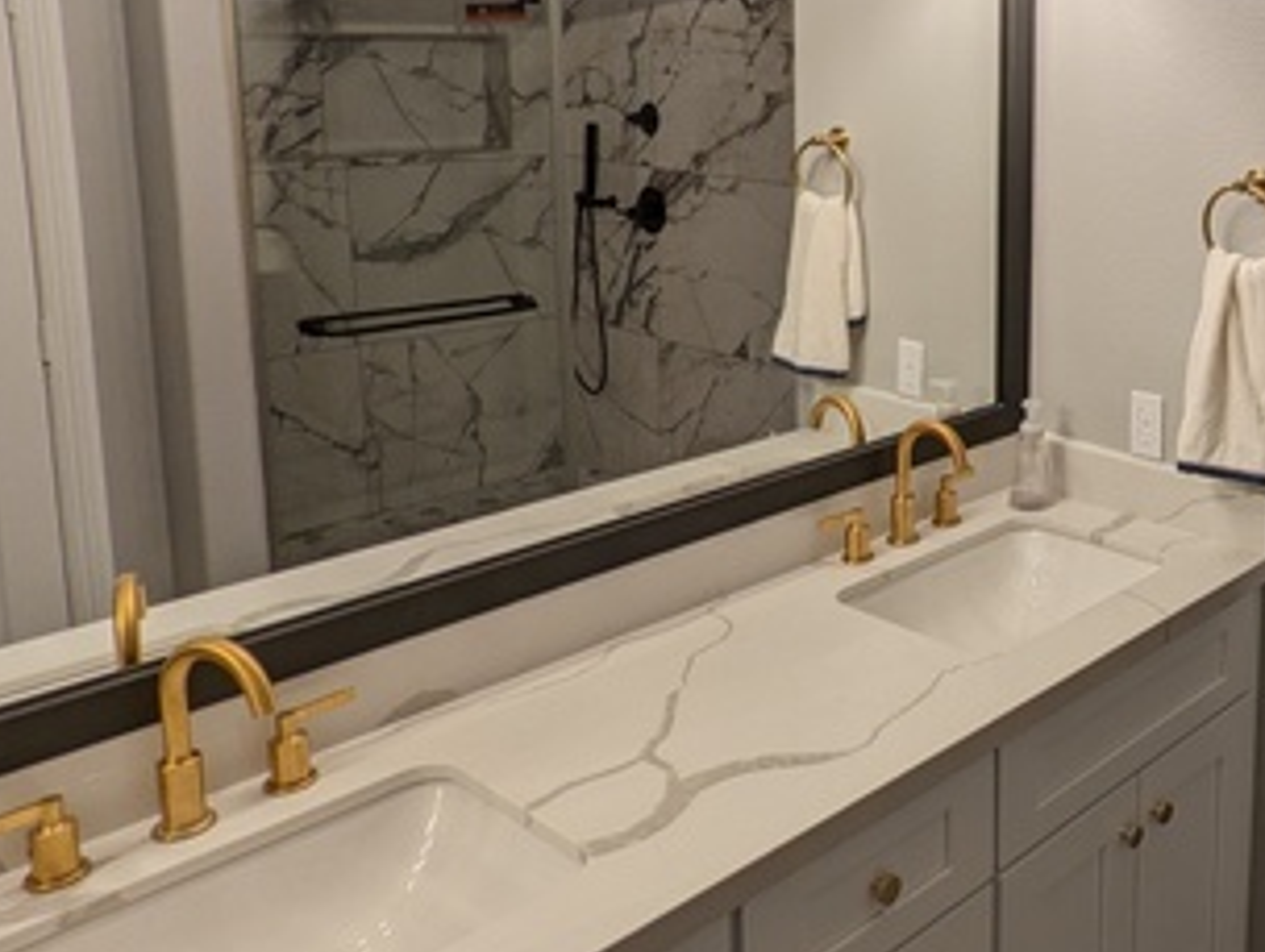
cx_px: 1182
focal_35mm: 35
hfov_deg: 46.4
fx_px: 1281
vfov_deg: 39.6
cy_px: 229
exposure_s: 1/120
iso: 53
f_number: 2.2
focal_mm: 2.35
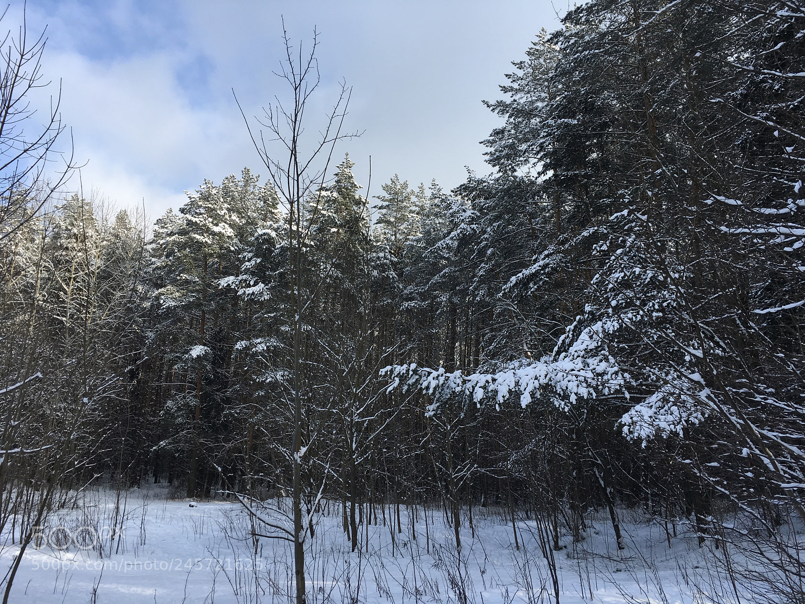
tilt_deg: +14.1
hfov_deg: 61.7
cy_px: 302
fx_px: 674
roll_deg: -1.1
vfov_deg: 48.2
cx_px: 402
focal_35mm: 29
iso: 25
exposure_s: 1/884
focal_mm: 4.15
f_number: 2.2
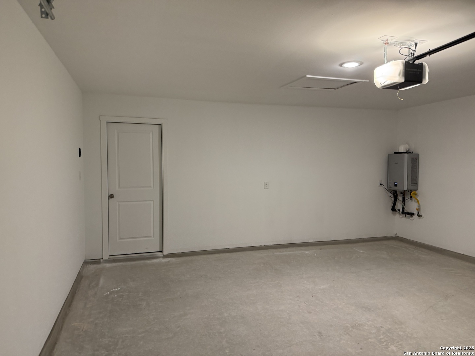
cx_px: 238
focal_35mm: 24
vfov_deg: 56.8
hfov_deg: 71.6
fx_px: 329
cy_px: 178
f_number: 1.78
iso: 200
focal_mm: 6.76
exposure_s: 1/60
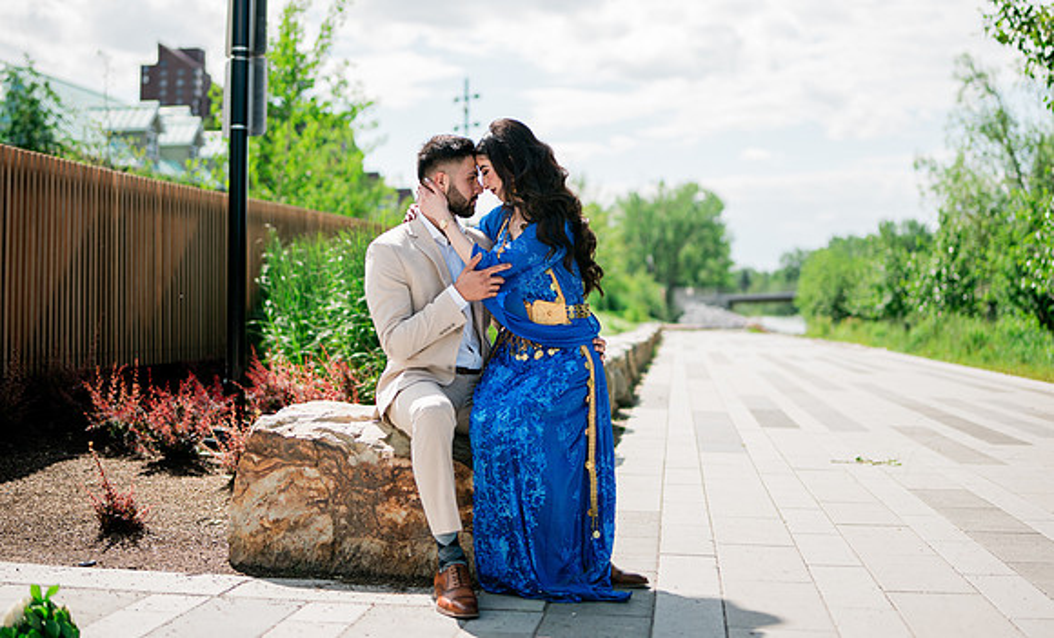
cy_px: 247
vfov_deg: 29.9
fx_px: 1189
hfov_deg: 47.8
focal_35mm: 42
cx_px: 547
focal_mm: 35
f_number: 1.2
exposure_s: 1/8000
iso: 125
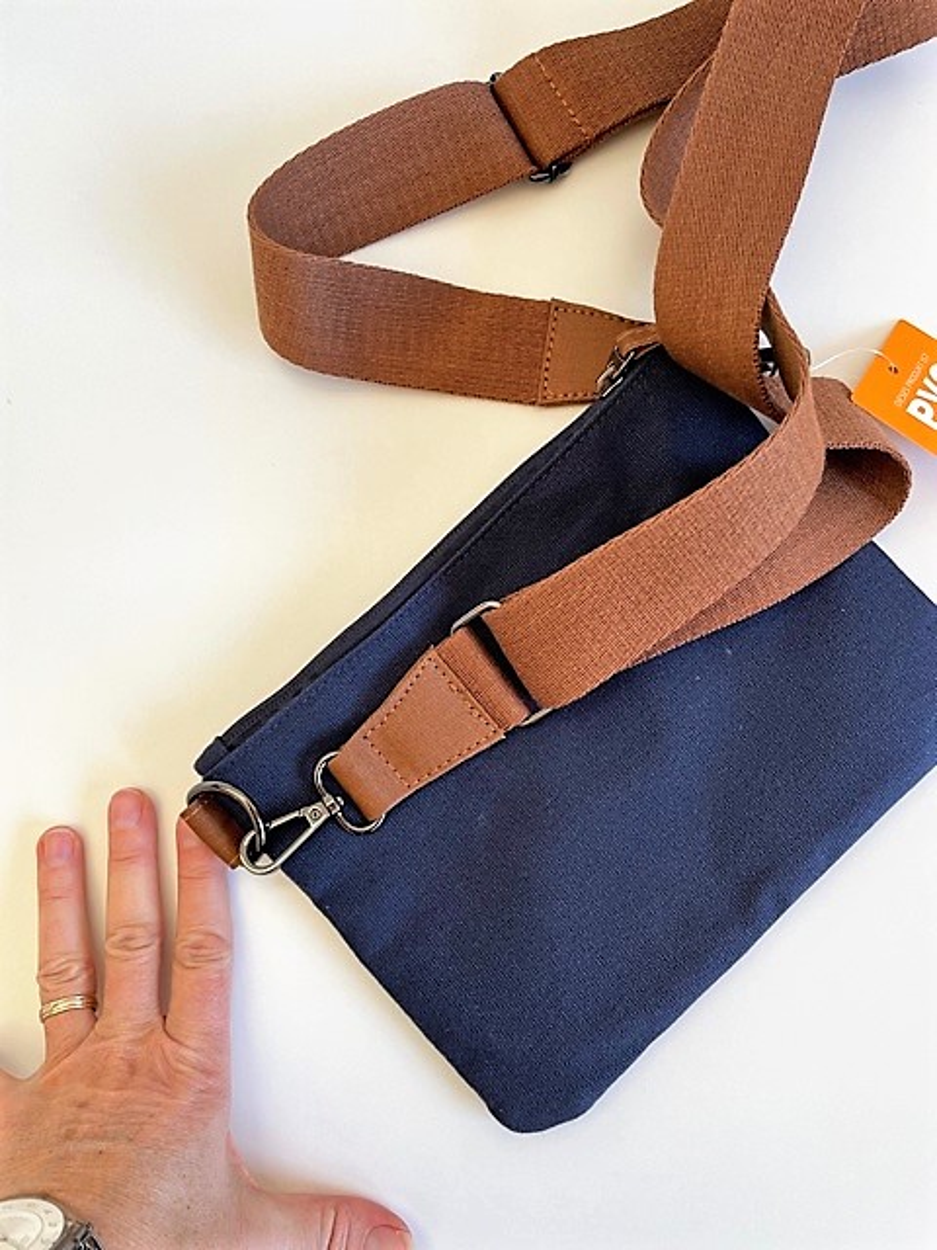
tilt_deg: -82.7
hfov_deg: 53.1
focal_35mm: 26
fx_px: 938
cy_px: 625
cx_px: 468
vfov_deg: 67.3
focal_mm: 4.2
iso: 100
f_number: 1.6
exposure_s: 1/121
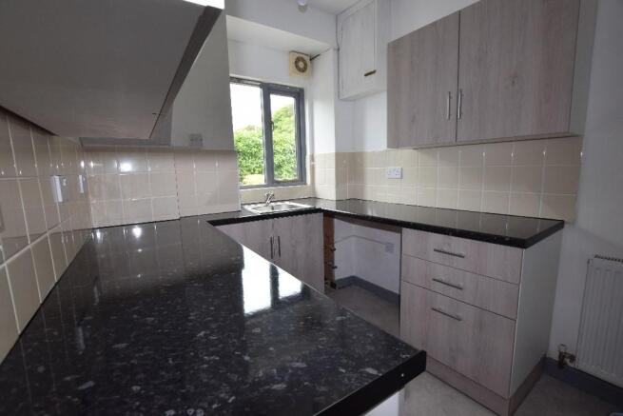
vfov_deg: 77.4
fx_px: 260
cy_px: 208
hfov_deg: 100.4
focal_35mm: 15
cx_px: 312
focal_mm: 10
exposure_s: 1/100
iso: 400
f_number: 5
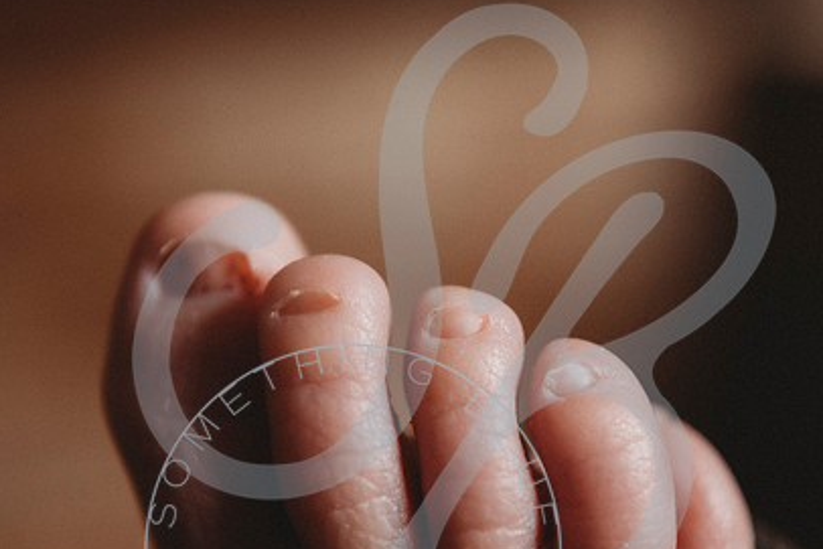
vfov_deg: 13.7
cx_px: 454
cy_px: 382
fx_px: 2287
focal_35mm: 100
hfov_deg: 20.4
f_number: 5.6
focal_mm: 70
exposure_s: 1/125
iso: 1000
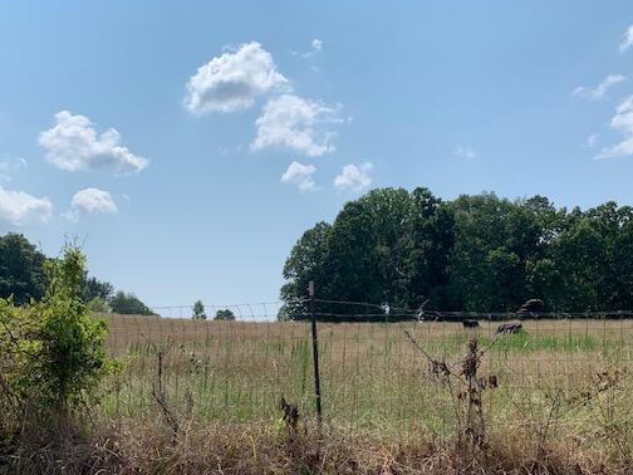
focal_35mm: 33
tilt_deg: +6.8
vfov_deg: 42.7
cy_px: 294
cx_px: 320
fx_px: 603
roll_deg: -2.4
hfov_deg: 55.4
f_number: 1.8
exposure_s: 1/4673
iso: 25
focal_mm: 4.25
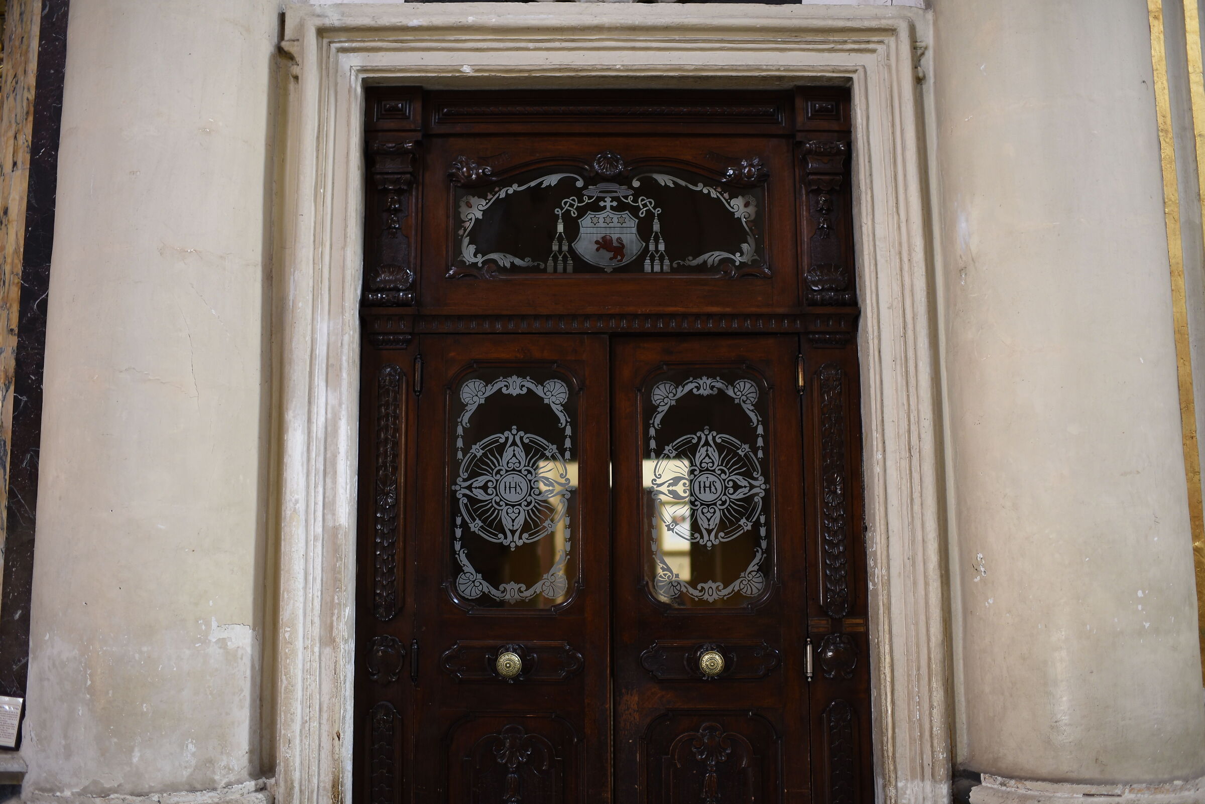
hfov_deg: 54.4
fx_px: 1172
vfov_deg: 37.9
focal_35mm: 35
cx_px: 602
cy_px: 402
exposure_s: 1/15
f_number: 1.4
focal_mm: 35
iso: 500
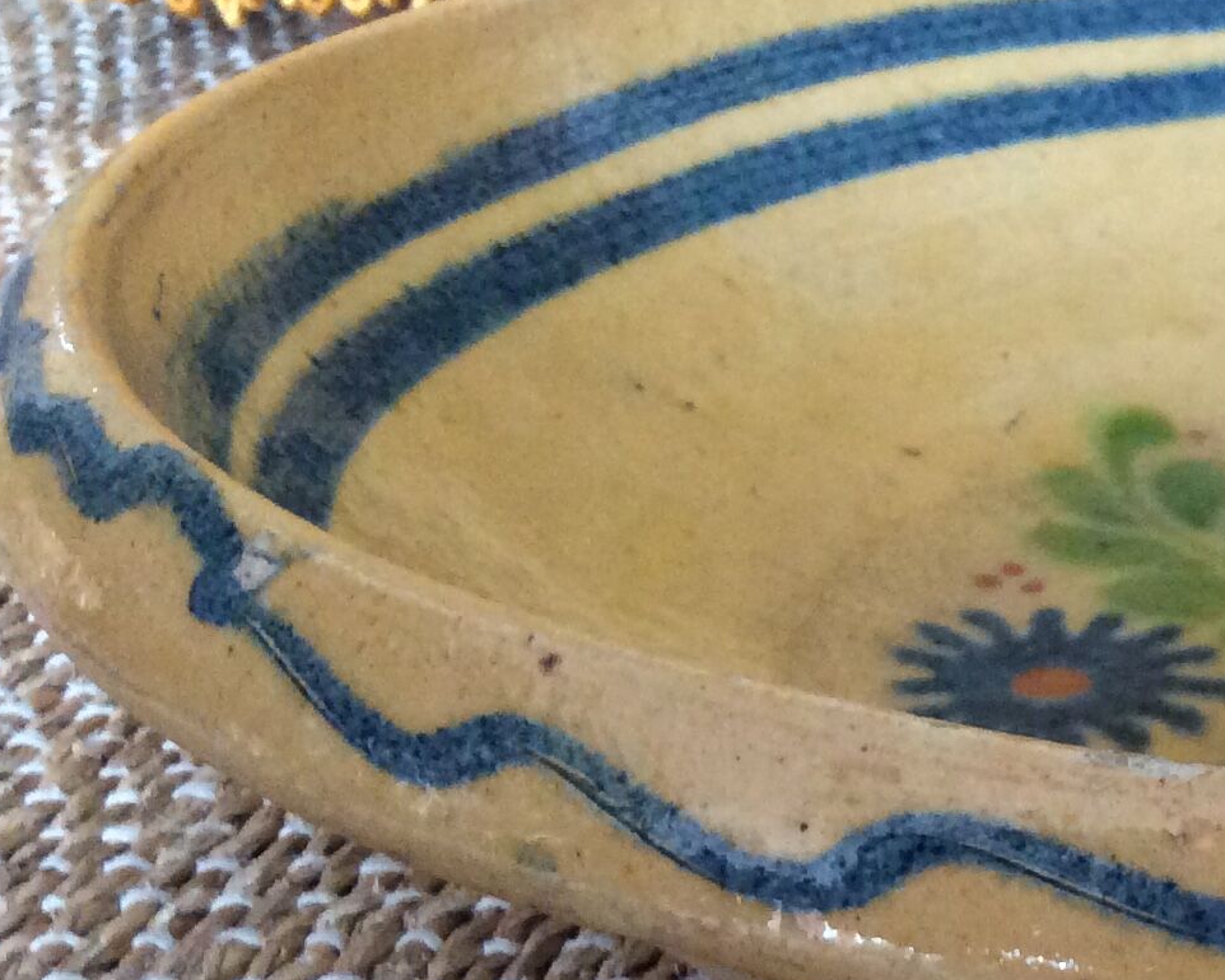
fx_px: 3046
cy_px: 881
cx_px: 1617
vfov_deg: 18.0
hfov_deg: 20.6
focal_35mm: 84
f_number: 2.4
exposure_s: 1/25
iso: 200
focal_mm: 3.3
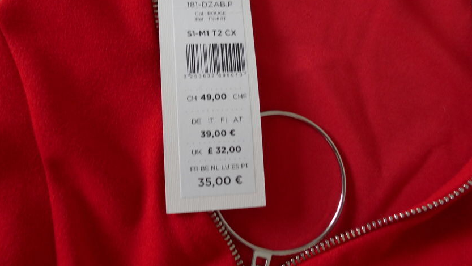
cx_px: 201
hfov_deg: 57.8
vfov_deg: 33.7
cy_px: 55
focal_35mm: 34
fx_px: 426
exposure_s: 1/30
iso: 140
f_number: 3.2
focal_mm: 4.6
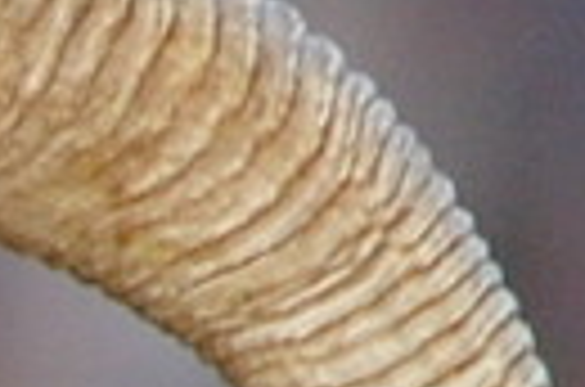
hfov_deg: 0.6
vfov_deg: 0.4
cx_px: -670
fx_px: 57677
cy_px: 1012
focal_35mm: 3558
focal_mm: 300
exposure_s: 1/125
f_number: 6.3
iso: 200
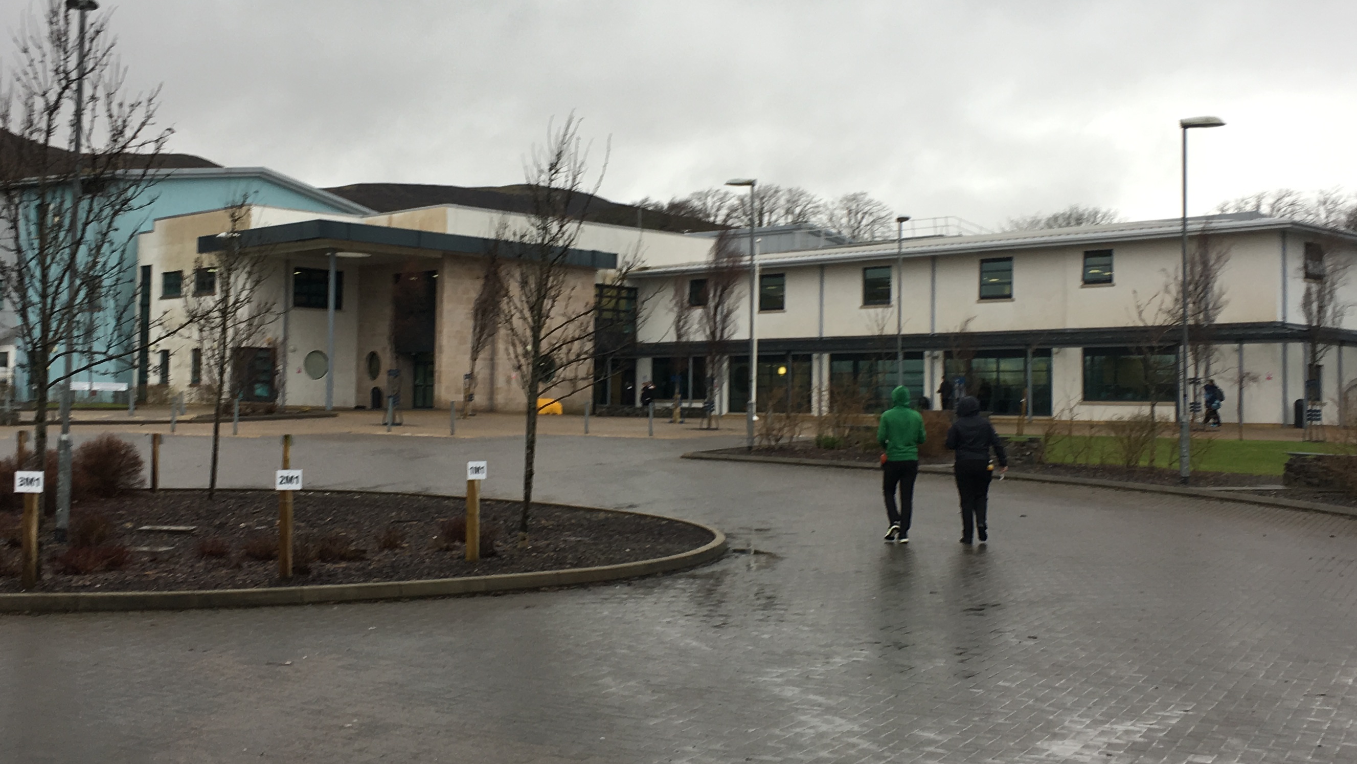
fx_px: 1727
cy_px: 331
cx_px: 663
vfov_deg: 24.9
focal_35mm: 48
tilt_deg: +4.0
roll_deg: -0.7
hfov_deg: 42.9
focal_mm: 4.15
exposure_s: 1/127
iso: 25
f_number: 2.2
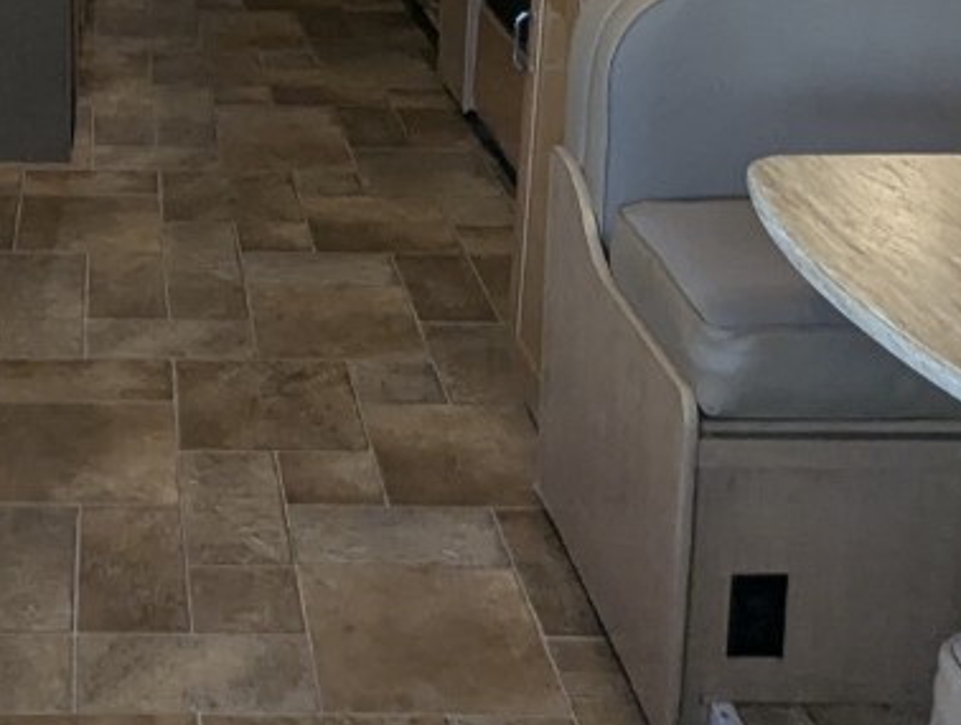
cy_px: -94
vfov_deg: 23.2
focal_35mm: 59
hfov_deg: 31.3
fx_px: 1641
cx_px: 121
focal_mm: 2.35
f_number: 2.2
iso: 158
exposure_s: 1/130
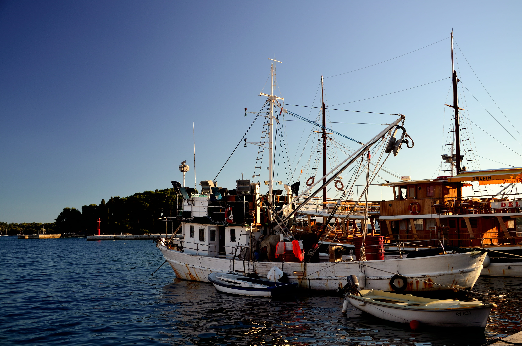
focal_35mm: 38
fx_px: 543
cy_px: 173
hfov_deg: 51.4
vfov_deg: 35.3
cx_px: 261
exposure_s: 1/125
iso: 125
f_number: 6.3
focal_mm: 25
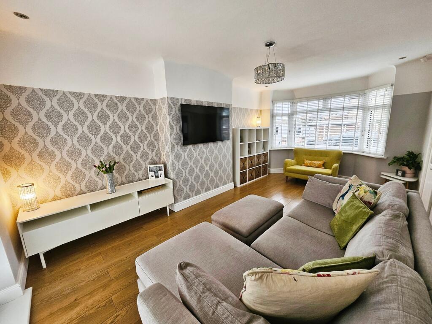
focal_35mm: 13
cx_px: 216
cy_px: 162
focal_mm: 1.7
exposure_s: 1/50
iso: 40
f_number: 2.2
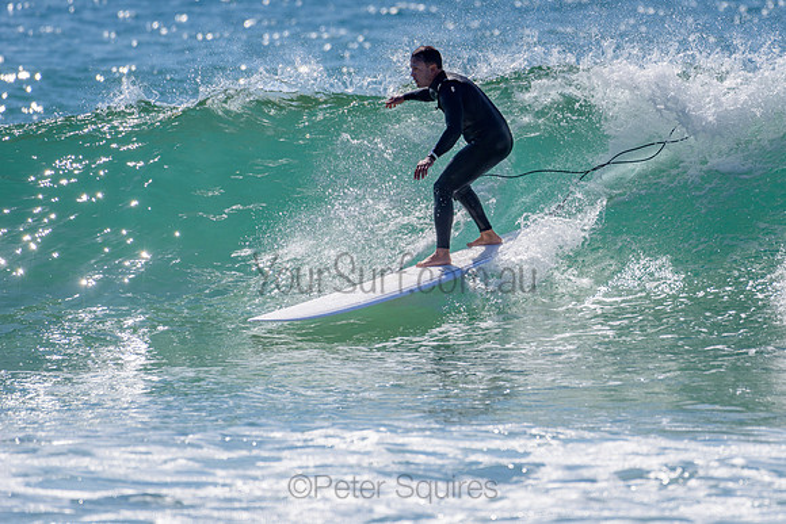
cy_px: 203
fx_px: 13390
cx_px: 482
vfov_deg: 2.2
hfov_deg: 3.4
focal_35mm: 613
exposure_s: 1/2000
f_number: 5.6
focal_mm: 500
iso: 80
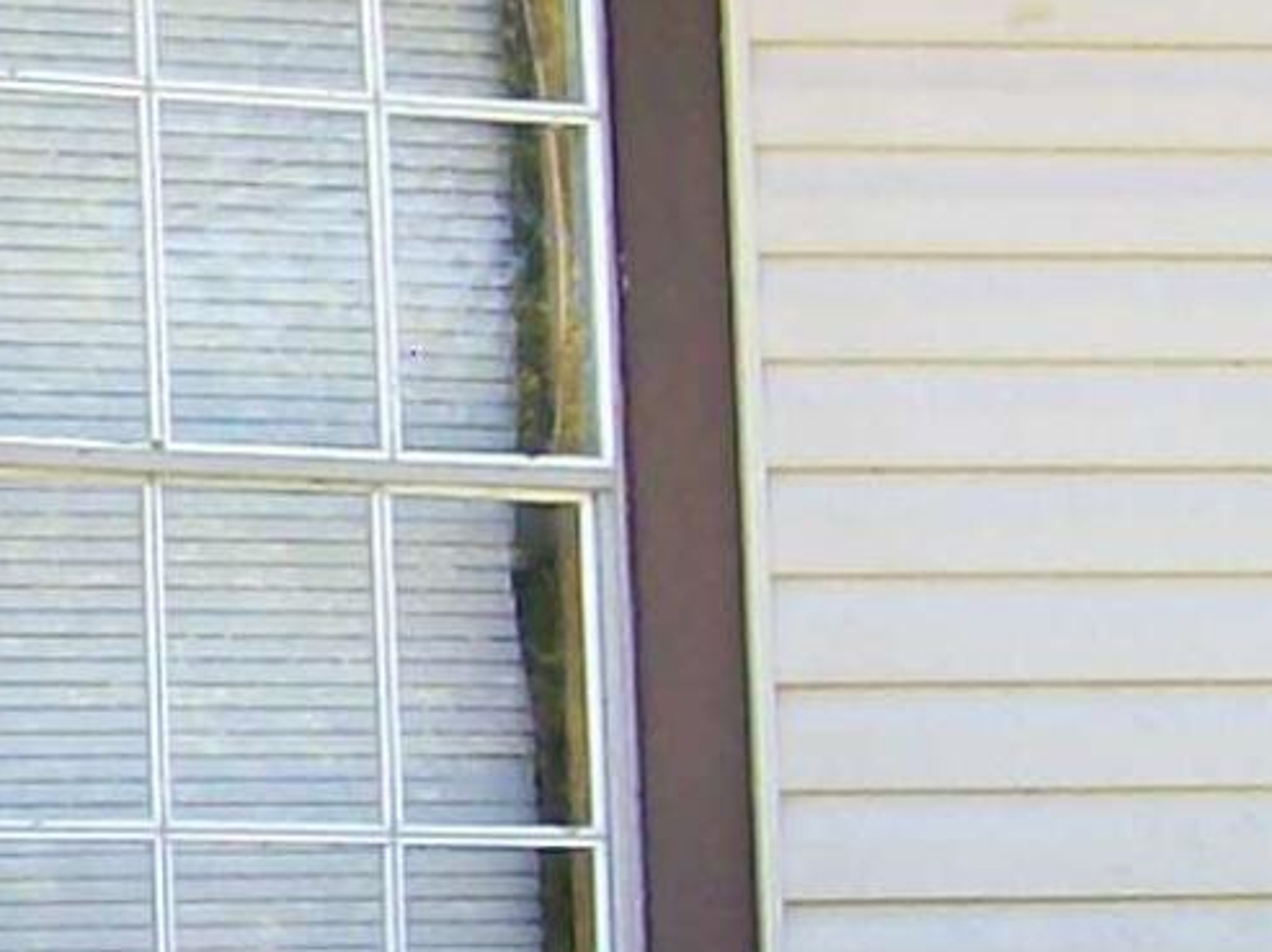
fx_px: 8042
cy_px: 824
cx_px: -1520
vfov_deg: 6.8
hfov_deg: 8.4
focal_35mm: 219
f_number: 2.7
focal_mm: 6
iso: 80
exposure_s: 1/335
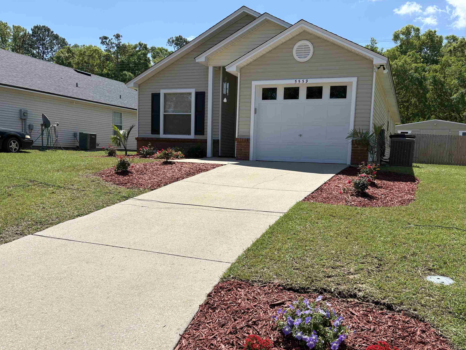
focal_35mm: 29
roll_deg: -1.4
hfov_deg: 61.6
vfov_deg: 48.1
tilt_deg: -6.2
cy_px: 194
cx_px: 251
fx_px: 390
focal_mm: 5.96
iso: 50
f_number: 1.6
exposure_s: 1/4329
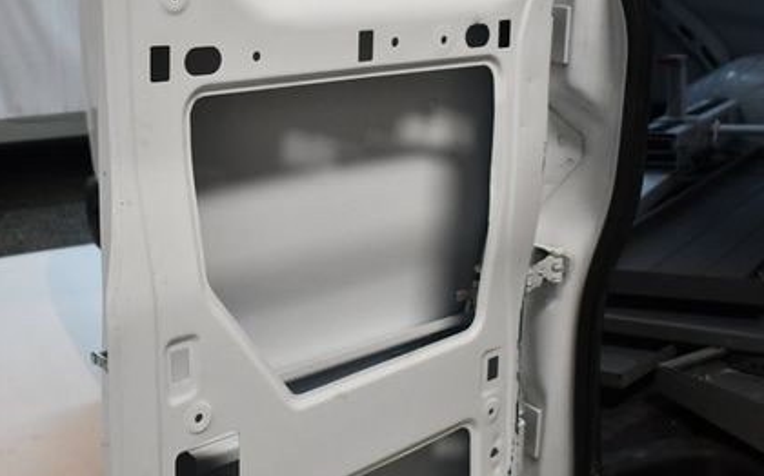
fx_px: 1165
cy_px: 240
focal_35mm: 56
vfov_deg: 23.1
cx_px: 371
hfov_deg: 36.3
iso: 1250
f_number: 3.5
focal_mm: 18
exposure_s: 1/125
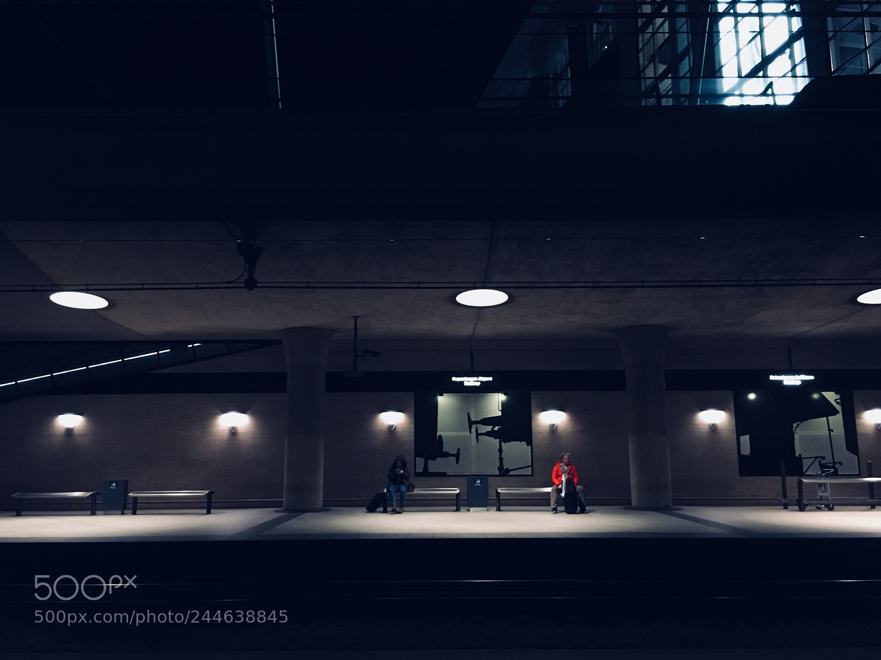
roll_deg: +0.1
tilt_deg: +9.3
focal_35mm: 29
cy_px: 330
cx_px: 440
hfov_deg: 61.7
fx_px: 738
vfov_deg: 48.2
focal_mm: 4.15
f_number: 2.2
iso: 400
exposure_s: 1/17
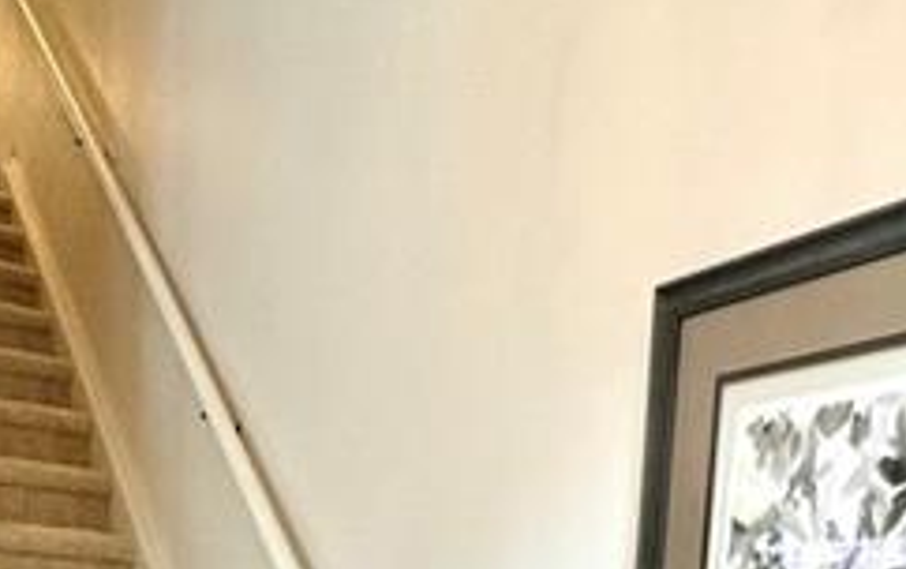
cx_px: 550
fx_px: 1162
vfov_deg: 22.2
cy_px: 876
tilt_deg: -9.9
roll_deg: -3.7
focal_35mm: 47
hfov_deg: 42.4
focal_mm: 2.22
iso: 200
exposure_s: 1/120
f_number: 2.2
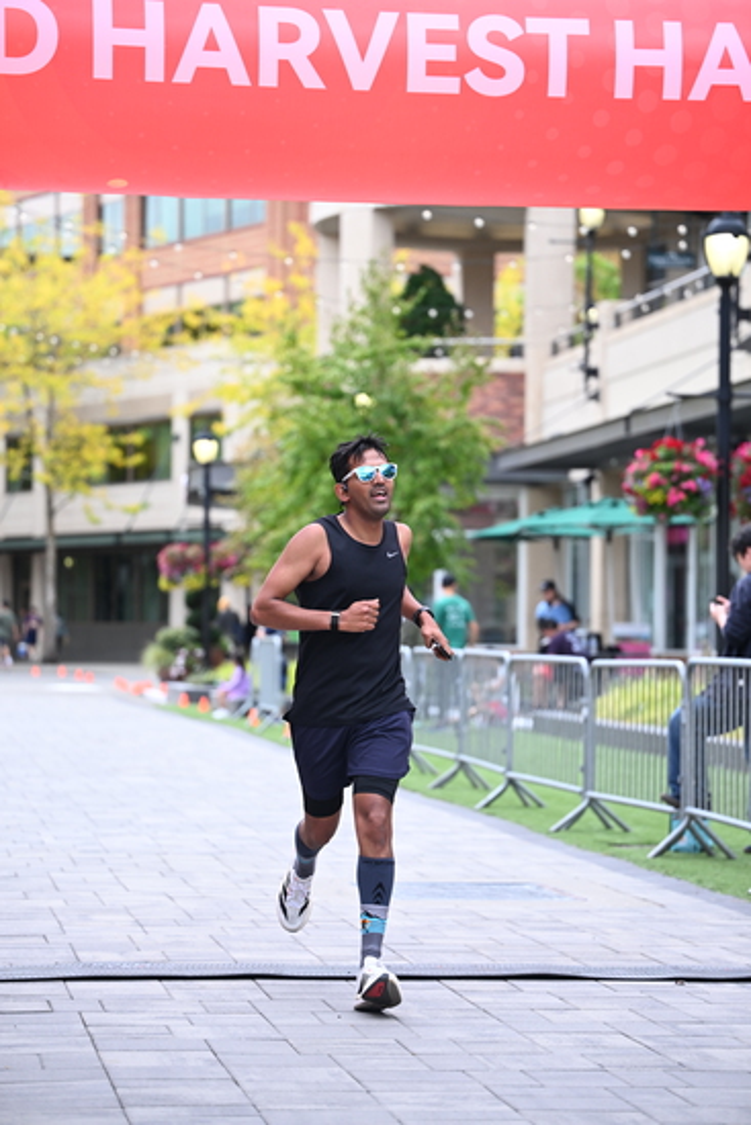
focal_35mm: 93
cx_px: 376
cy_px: 562
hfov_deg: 14.7
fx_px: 2908
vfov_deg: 21.9
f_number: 2.8
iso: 640
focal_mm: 93
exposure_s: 1/1600
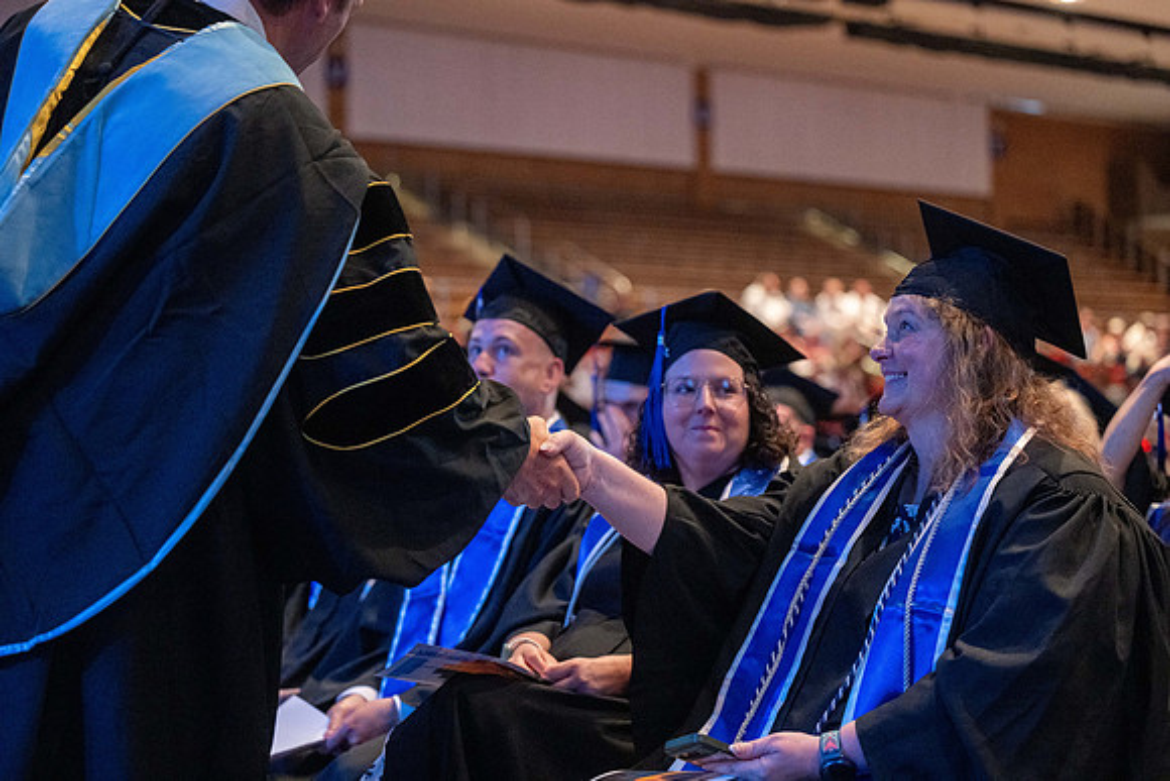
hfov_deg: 28.8
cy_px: 390
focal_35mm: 70
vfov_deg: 19.5
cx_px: 585
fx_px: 2275
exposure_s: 1/125
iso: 6400
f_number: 2.8
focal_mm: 70
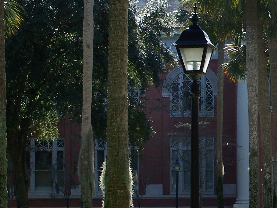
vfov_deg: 10.7
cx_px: 340
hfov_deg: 13.8
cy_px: 166
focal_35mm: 138
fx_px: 1105
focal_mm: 10.7
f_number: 3.2
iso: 64
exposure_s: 1/320
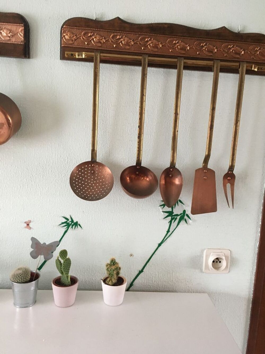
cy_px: 177
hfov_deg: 48.2
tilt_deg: -10.6
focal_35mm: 29
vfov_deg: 61.7
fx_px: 296
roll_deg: -3.2
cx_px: 132
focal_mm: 4.15
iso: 160
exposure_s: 1/33
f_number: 2.2
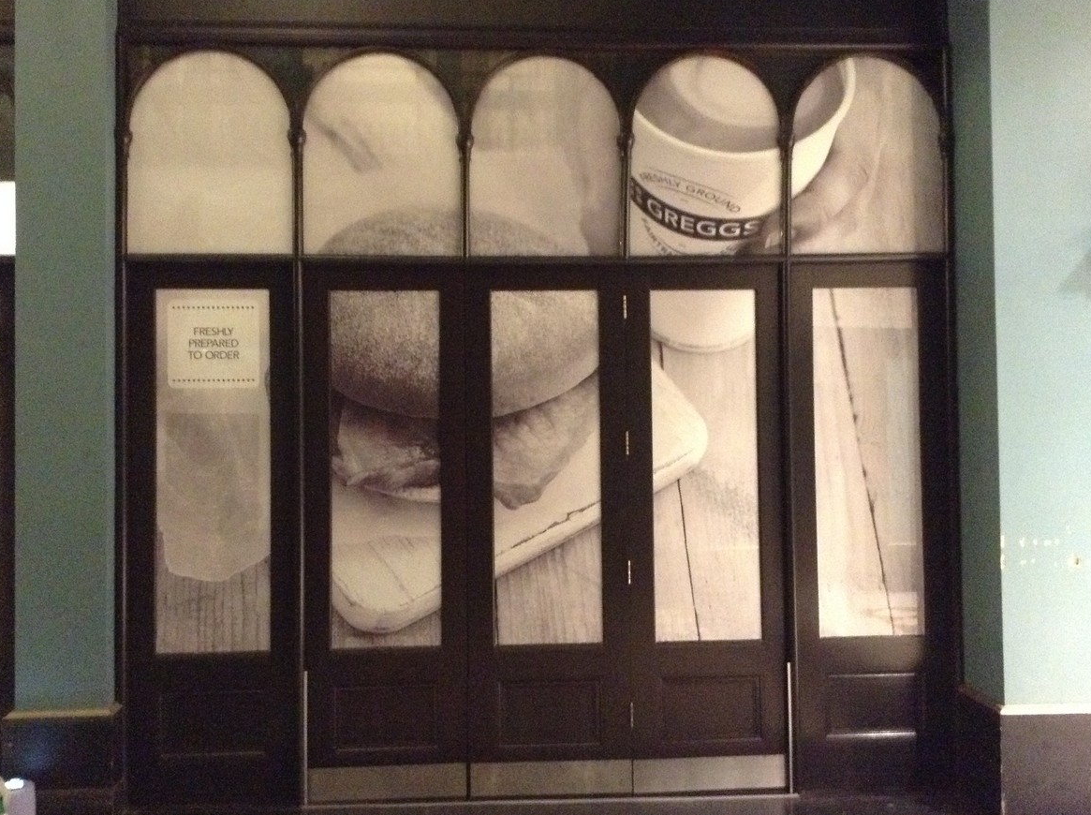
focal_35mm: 34
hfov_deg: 54.0
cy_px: 402
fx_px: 1070
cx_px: 550
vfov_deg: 41.7
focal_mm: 3.3
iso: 640
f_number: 2.4
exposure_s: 1/15
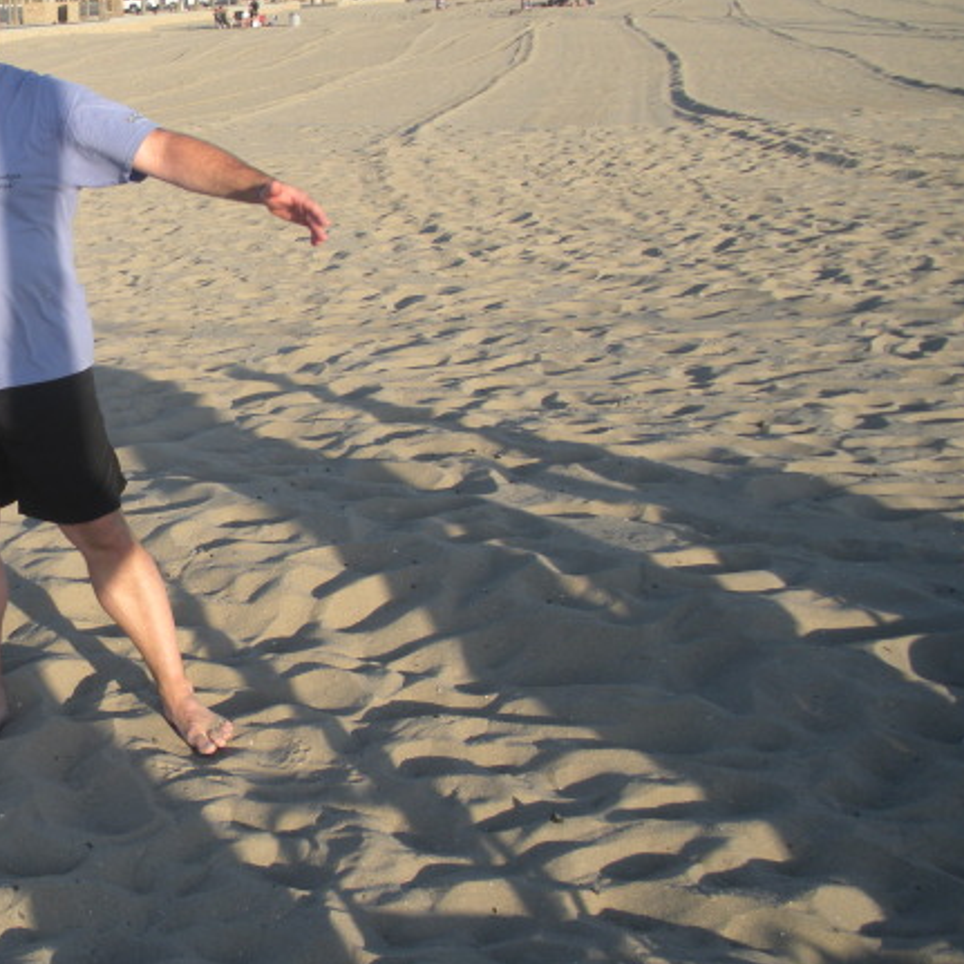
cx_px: 94
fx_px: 1859
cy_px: 418
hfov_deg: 28.0
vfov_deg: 29.0
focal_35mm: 59
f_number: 3.5
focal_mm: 6.3
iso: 64
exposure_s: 1/365
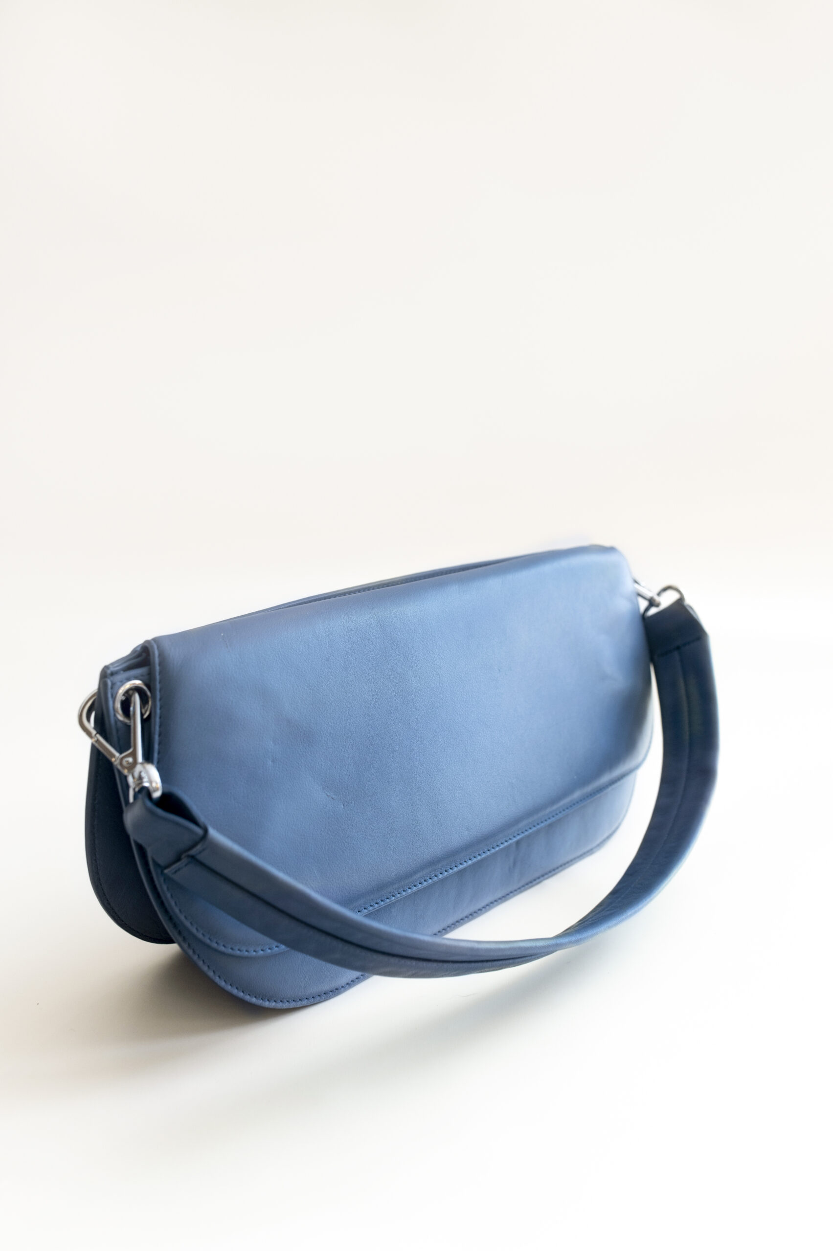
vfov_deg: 54.5
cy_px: 626
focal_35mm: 35
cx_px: 416
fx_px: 1217
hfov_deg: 37.8
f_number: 5.6
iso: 400
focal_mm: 35
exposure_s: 1/30
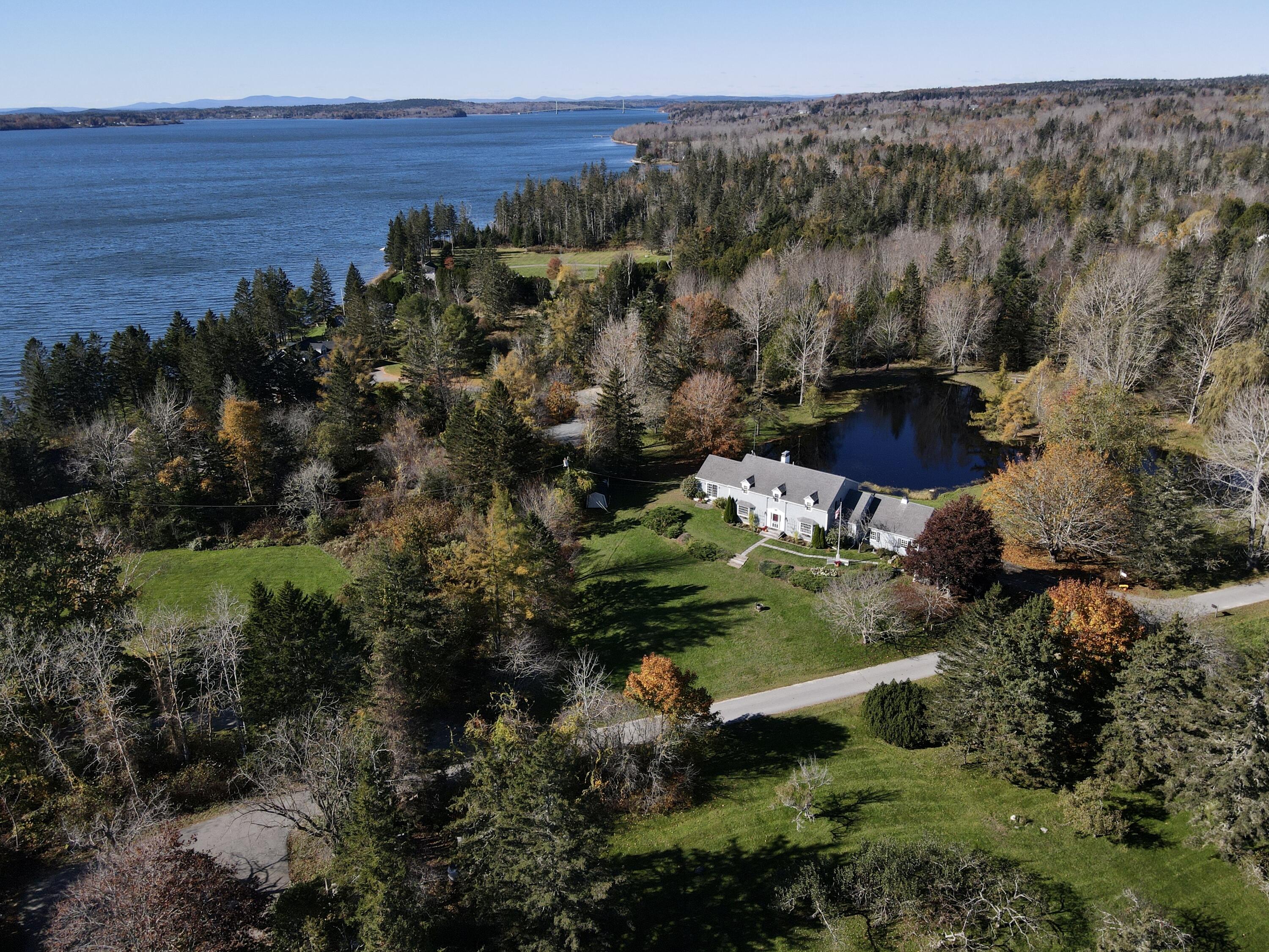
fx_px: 880
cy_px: 476
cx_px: 634
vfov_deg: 56.8
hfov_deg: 71.6
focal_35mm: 24
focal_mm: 4.5
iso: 100
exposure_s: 1/640
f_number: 2.8
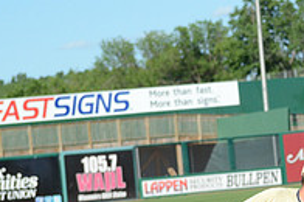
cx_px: 389
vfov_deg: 4.4
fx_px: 2613
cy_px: 186
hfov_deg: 6.6
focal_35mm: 310
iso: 1000
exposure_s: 1/8000
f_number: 4.5
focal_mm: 70
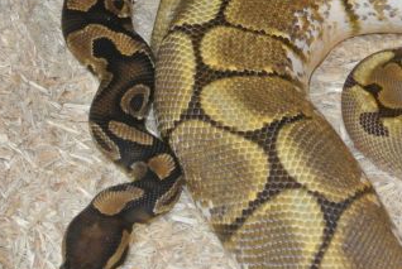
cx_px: 283
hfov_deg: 14.5
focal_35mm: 141
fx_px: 1577
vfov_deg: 9.7
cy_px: 56
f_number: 5
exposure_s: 1/60
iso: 800
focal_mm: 21.1
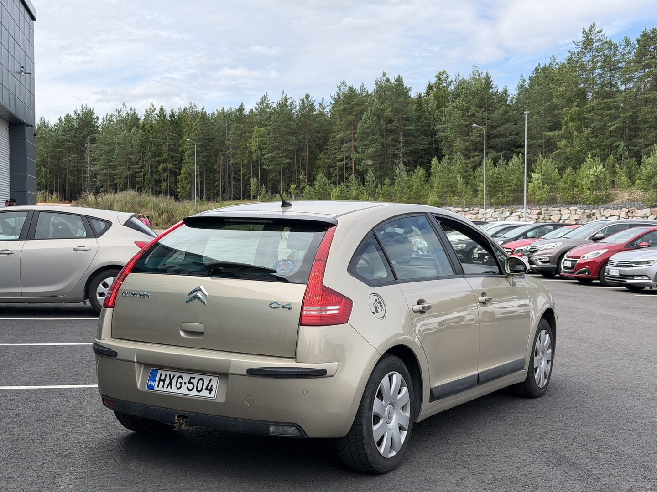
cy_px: 246
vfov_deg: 30.3
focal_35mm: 48
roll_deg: -0.7
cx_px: 328
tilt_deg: -1.8
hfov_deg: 39.7
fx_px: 911
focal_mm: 6.76
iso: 80
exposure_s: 1/2865
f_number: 1.78
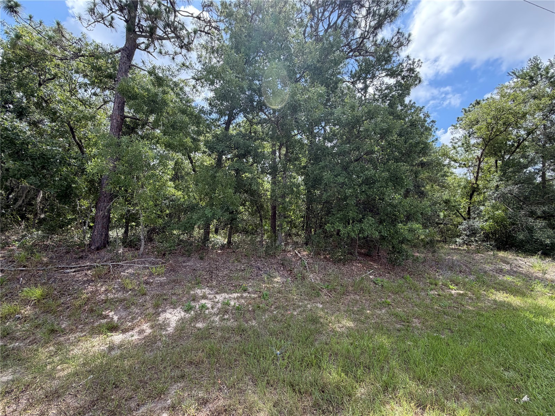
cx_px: 278
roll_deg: -1.4
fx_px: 224
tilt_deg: +6.4
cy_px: 208
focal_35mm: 14
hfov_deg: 102.1
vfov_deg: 85.7
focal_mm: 2.22
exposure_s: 1/502
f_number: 2.2
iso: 50
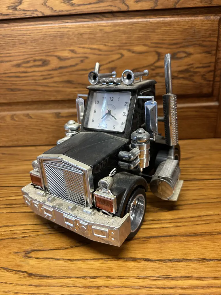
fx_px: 204
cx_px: 110
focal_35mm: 24
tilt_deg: -20.6
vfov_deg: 71.6
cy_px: 148
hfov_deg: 56.8
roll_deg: +2.6
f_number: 1.78
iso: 320
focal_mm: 6.86
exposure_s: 1/50
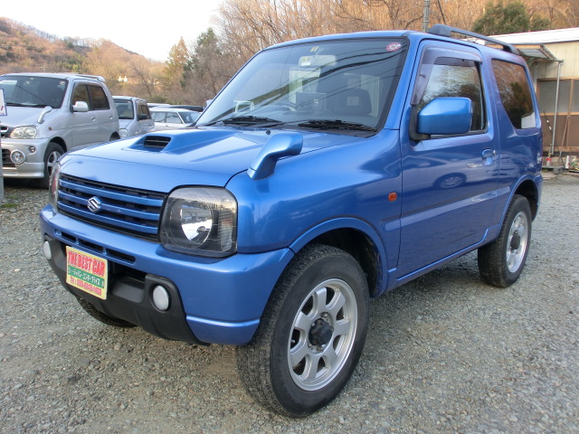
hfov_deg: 55.4
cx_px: 290
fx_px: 552
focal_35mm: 33
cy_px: 217
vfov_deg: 42.9
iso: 100
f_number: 3.7
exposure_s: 1/80
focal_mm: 5.86
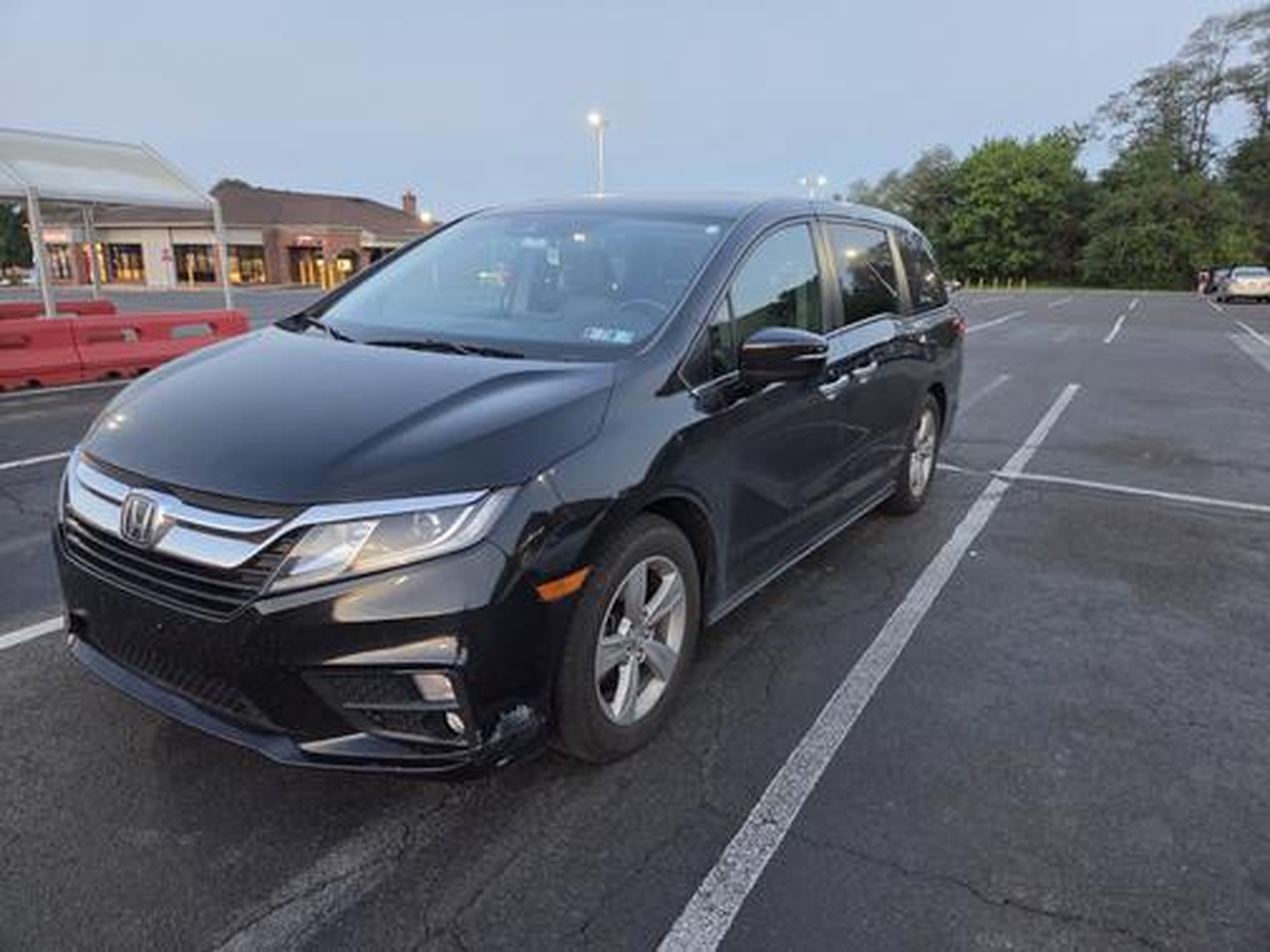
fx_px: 844
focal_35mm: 23
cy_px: 476
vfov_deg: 58.9
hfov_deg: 73.9
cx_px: 635
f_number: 1.8
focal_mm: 5.4
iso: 640
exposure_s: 1/120
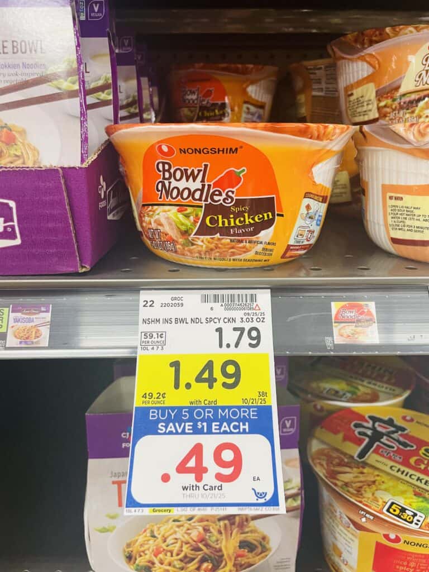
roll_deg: -0.3
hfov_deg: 53.1
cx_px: 214
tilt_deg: -19.0
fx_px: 430
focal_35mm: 26
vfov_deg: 67.3
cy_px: 286
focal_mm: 4.2
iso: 125
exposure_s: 1/60
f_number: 1.6
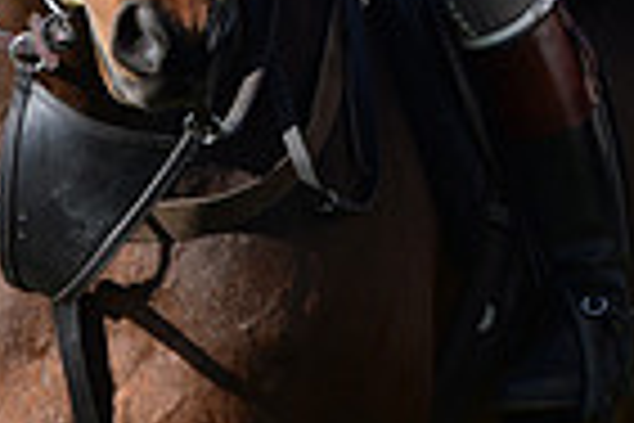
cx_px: 1021
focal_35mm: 615
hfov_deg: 3.3
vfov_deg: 2.2
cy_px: -392
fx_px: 10830
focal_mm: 150
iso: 800
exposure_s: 1/1000
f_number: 7.1
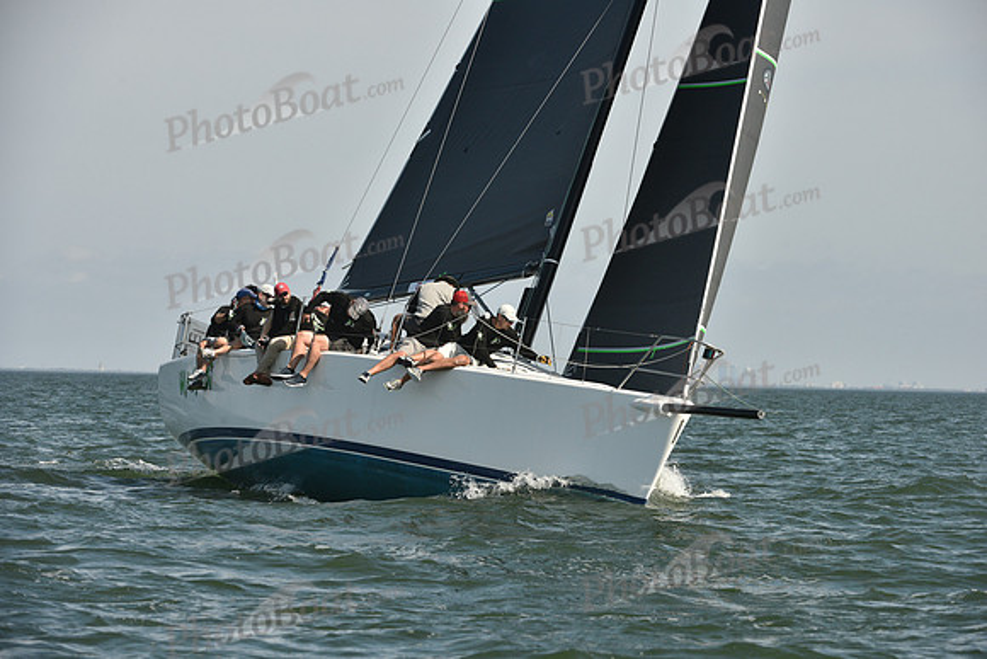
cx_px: 494
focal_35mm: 200
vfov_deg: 6.9
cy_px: 330
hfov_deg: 10.3
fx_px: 5484
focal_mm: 200
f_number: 8
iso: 400
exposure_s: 1/1250
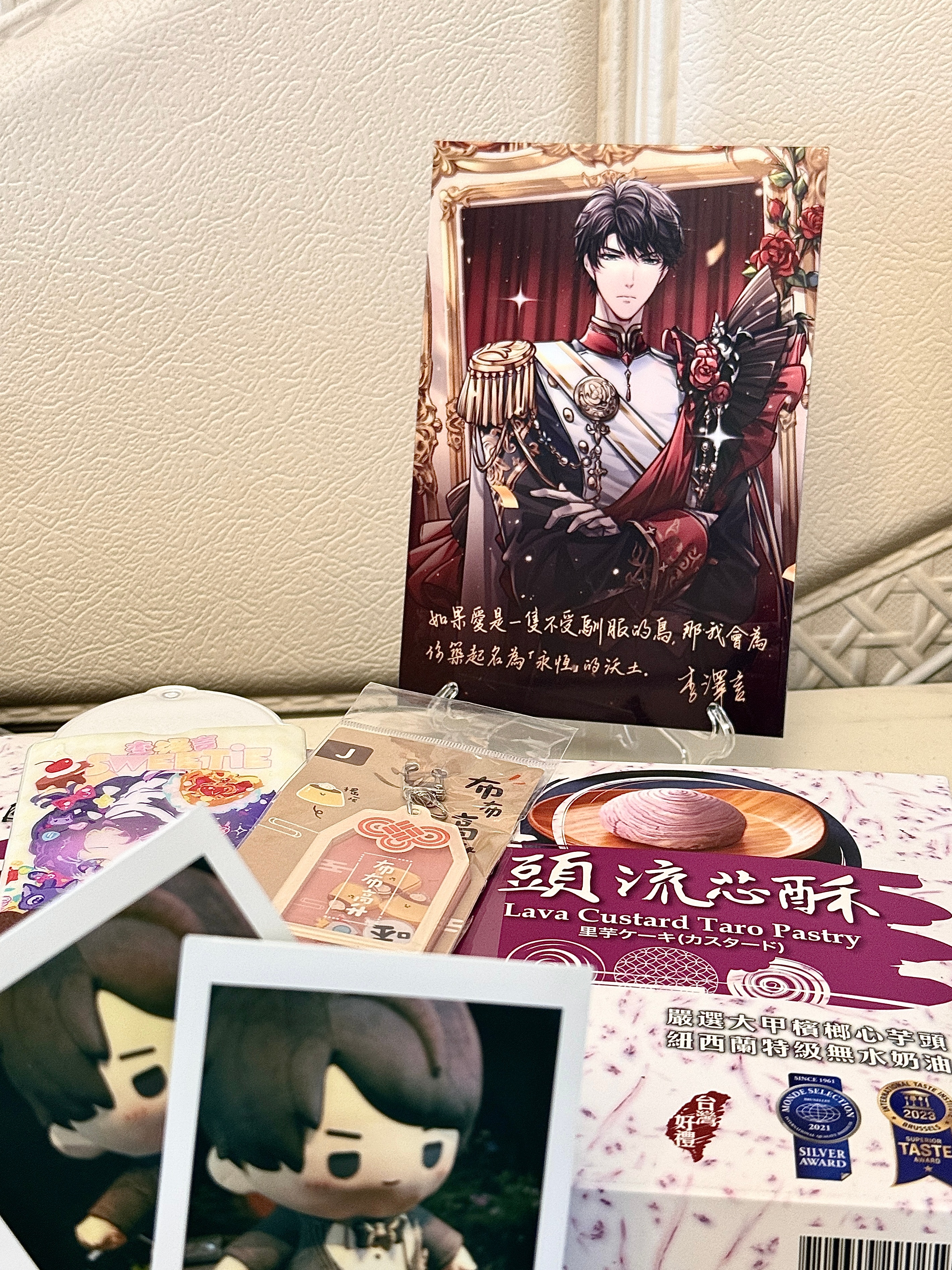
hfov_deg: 30.3
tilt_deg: -24.2
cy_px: 635
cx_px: 476
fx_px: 1760
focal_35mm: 48
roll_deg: +0.6
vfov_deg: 39.7
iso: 125
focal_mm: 6.76
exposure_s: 1/50
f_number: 1.78
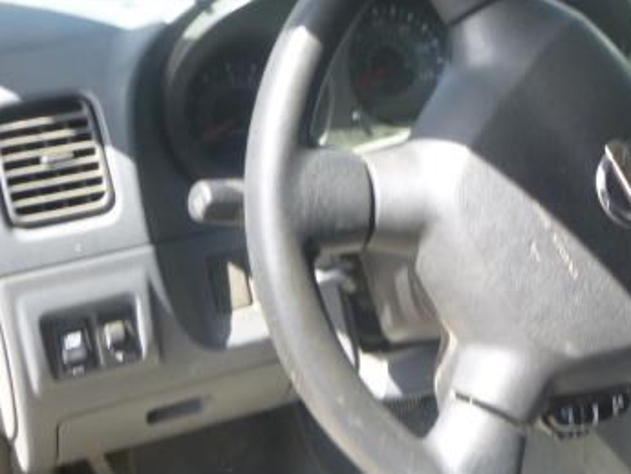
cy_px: 167
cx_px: 583
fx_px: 1058
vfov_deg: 25.1
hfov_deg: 31.5
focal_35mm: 58
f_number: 3.9
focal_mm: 4.5
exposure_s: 1/60
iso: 100
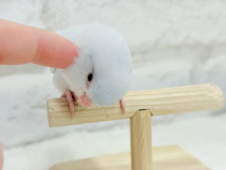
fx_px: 339
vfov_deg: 28.0
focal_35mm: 52
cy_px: 85
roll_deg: +0.7
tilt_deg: -12.8
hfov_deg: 36.8
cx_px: 113
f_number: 1.6
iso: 64
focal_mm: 5.96
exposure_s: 1/100
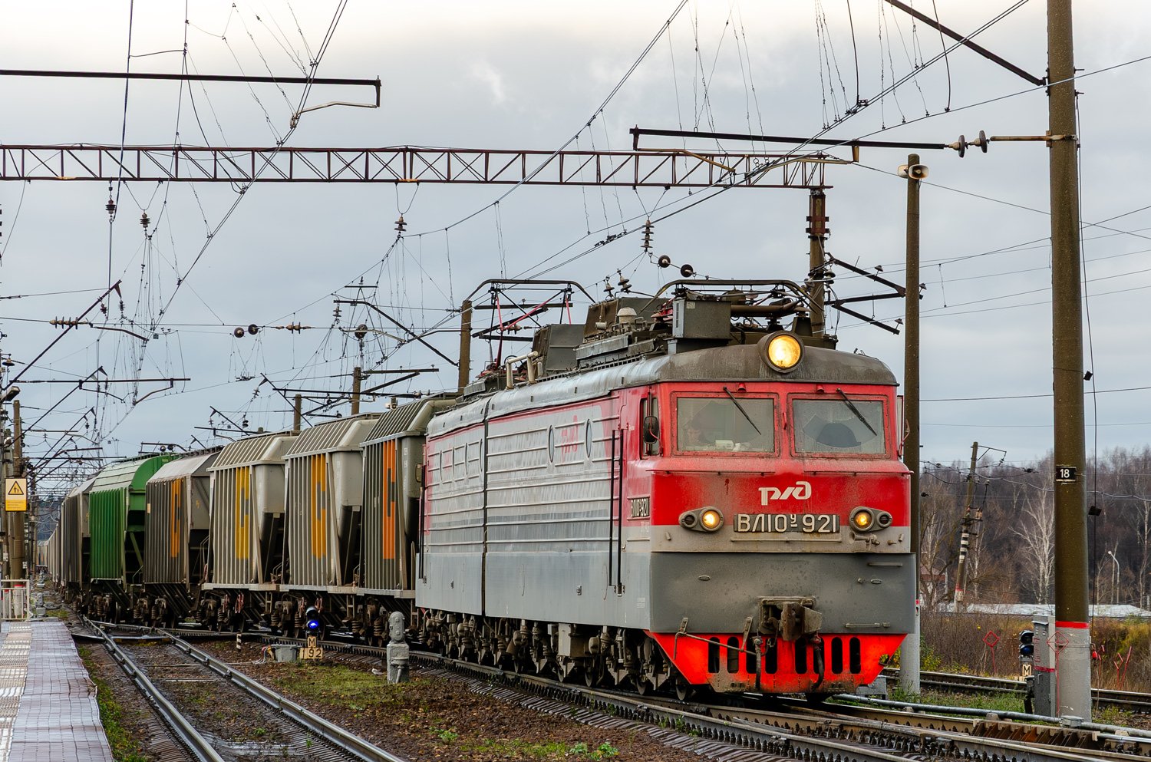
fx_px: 4402
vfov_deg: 9.9
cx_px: 576
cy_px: 381
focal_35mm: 138
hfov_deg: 14.9
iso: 160
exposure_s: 1/200
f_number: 5.6
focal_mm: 92
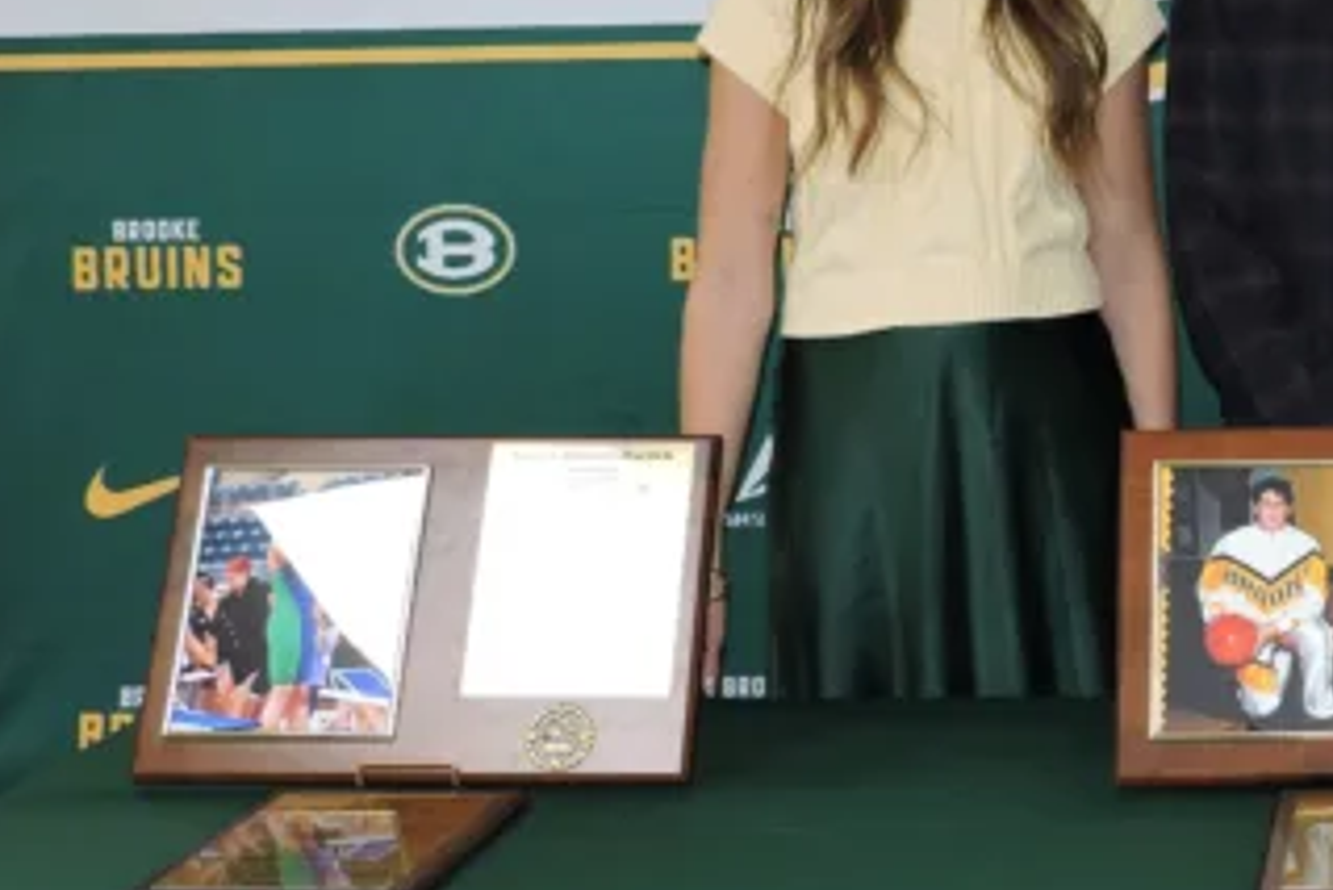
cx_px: 1377
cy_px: 276
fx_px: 2815
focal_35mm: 76
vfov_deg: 17.9
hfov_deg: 25.2
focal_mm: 6.2
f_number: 3.3
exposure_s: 1/30
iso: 200
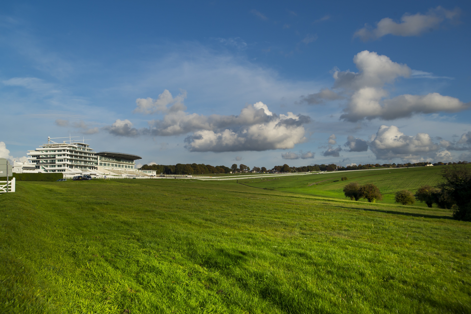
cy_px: 157
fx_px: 419
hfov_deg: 58.7
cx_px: 236
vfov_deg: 41.1
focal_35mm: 32
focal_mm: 32
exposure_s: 1/1000
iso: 200
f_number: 10
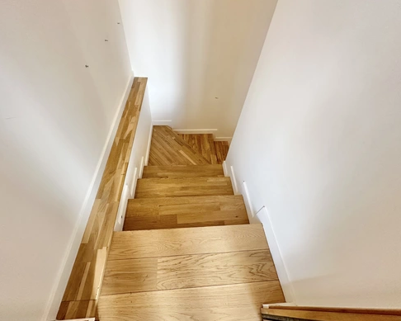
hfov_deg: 96.7
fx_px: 178
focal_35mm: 15
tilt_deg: -49.7
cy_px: 158
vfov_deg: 84.0
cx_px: 193
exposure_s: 1/99
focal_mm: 2.22
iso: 250
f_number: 2.2
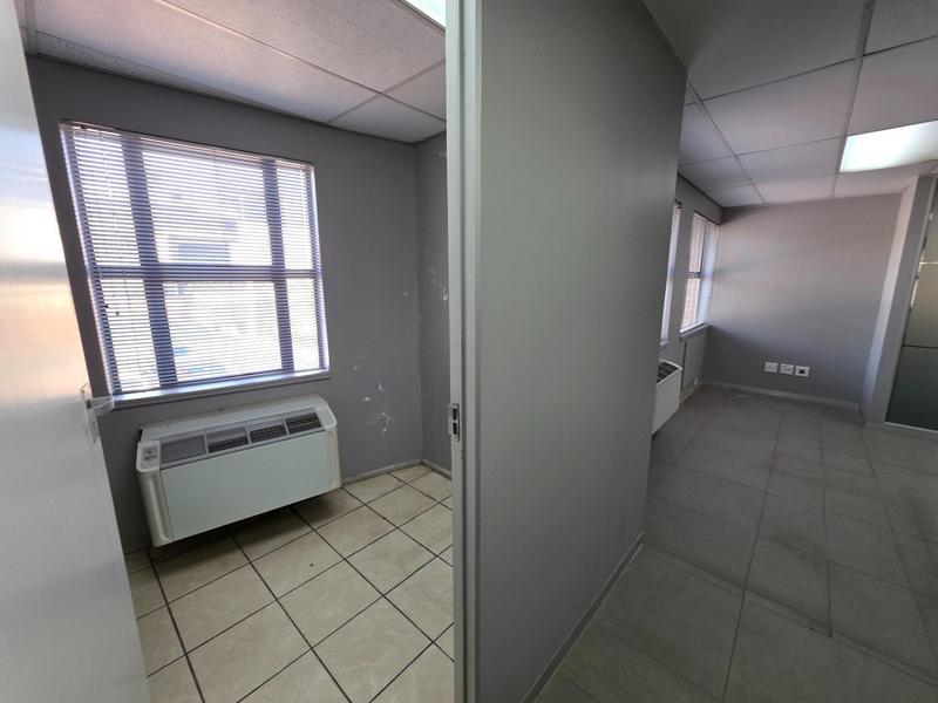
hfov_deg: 106.2
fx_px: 352
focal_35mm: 13
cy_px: 352
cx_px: 469
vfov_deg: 89.9
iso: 125
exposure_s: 1/100
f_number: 1.9
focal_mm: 2.2
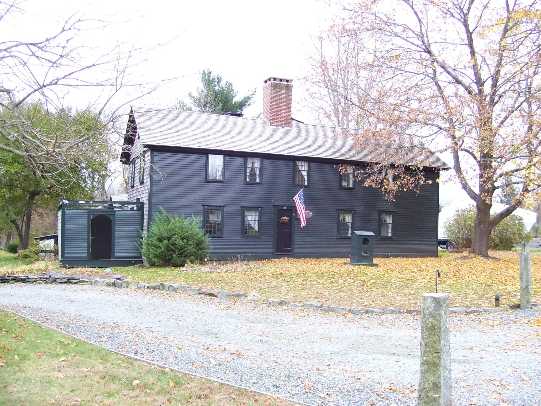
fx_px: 563
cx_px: 270
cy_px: 203
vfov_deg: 39.7
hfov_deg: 51.4
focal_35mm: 36
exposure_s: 1/90
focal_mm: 6
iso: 80
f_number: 2.7
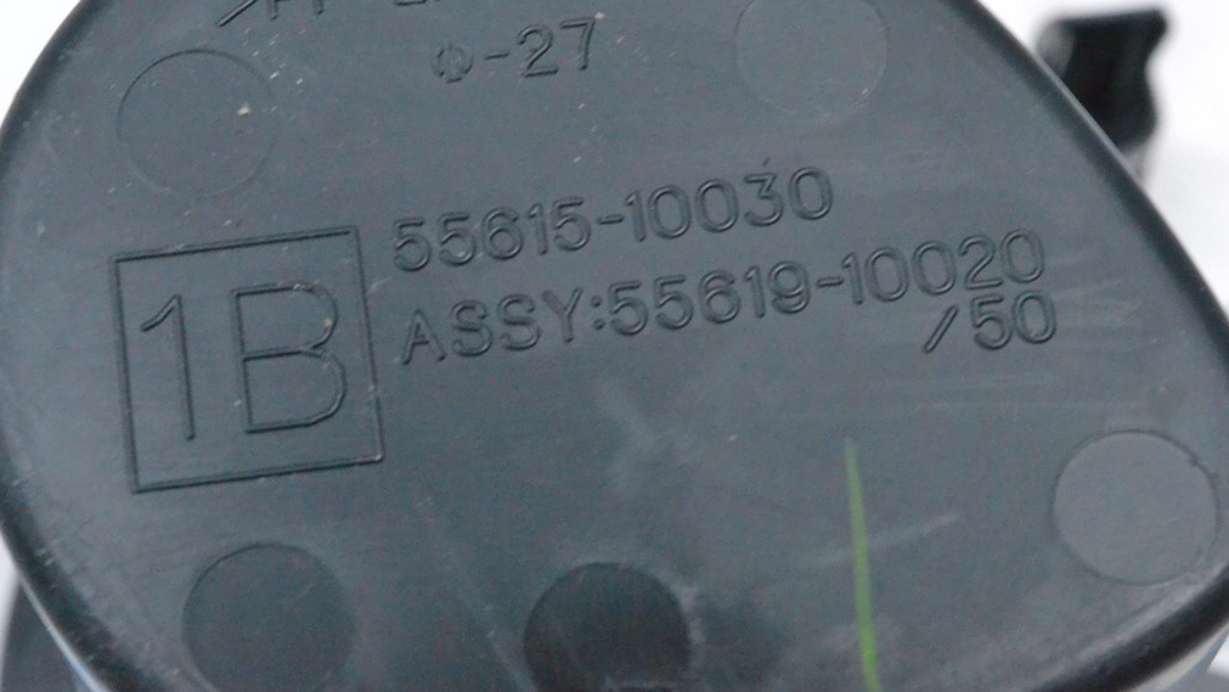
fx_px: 2853
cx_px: 618
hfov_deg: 24.3
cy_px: 329
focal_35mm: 88
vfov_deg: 13.8
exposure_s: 1/100
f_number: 13
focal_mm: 55
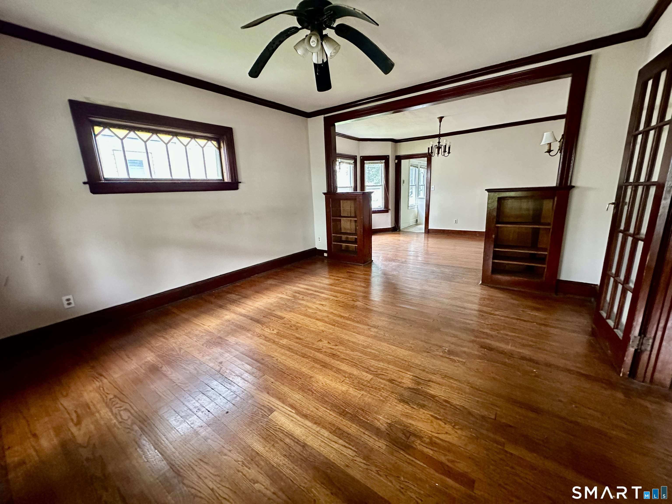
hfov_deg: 102.1
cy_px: 252
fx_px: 272
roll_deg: +1.7
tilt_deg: -12.9
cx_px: 336
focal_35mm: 14
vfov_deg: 85.7
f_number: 2.2
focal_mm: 2.22
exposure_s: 1/60
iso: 1000
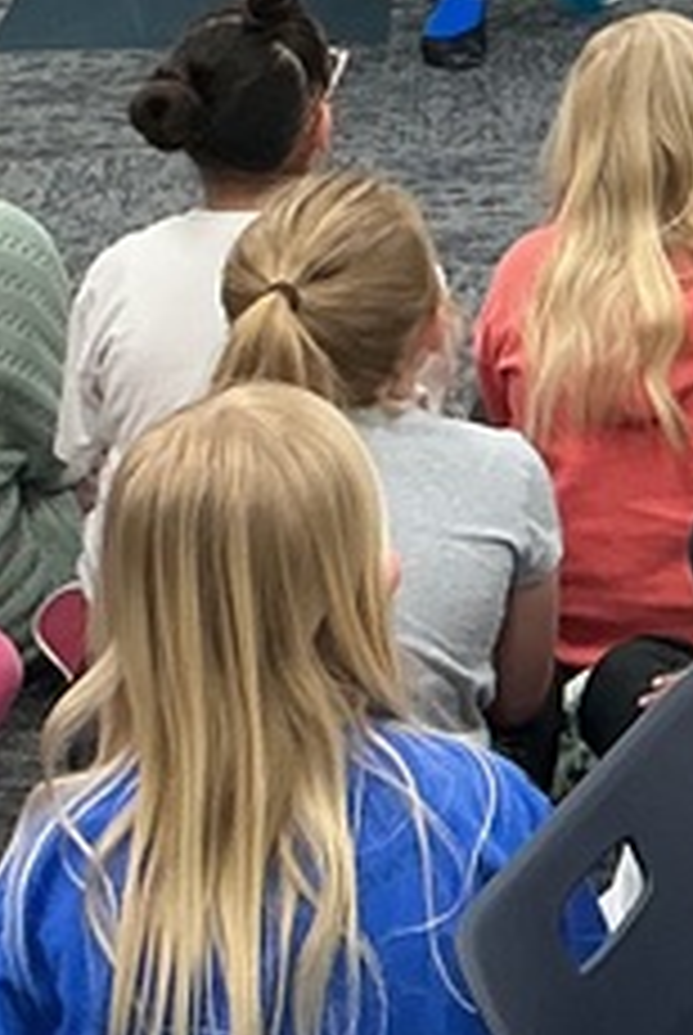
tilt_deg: -9.8
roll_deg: -0.8
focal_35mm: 134
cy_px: -310
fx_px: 3857
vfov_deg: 14.6
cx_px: 1120
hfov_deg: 9.9
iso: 64
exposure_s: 1/60
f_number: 1.8
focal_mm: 3
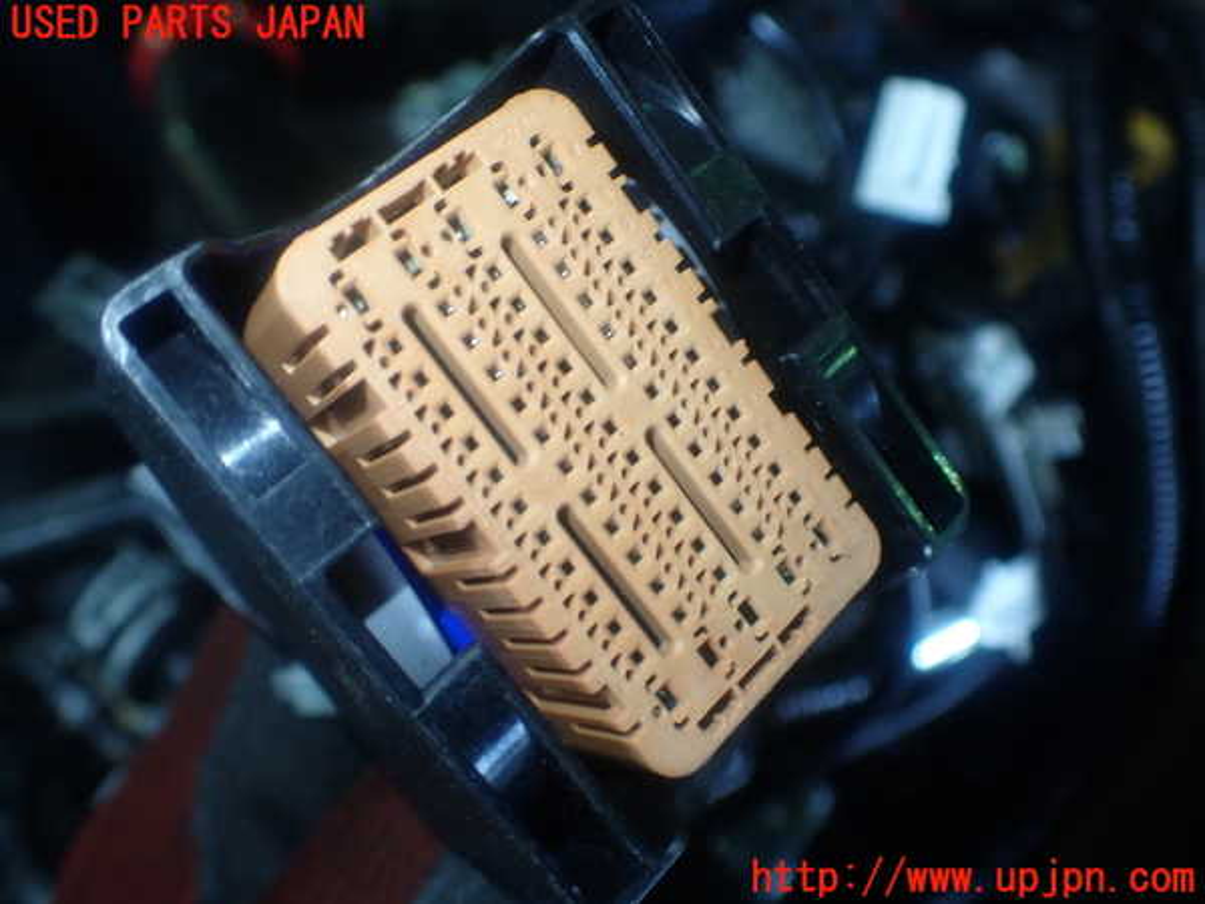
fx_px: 1114
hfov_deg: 56.8
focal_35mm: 32
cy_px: 452
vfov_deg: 44.2
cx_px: 602
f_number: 2.4
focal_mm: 5.79
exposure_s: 1/50
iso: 200
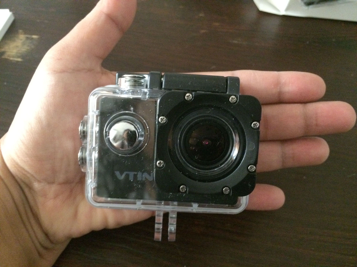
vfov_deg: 48.2
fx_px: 299
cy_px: 134
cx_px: 178
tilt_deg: -56.5
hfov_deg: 61.7
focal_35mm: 29
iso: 400
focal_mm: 4.15
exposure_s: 1/17
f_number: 2.2
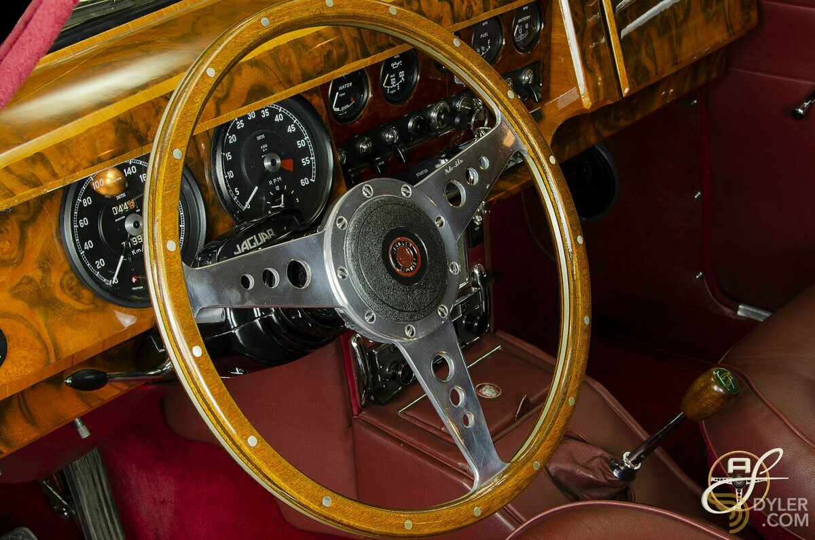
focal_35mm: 54
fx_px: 1220
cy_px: 270
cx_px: 408
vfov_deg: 25.0
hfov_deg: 36.9
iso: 200
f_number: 14
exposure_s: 1
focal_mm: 36
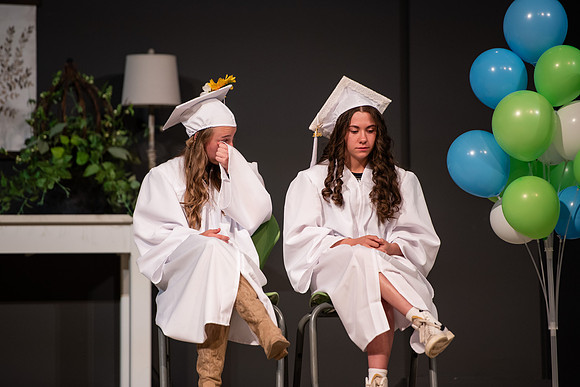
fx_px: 3478
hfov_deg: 9.5
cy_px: 193
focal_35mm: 216
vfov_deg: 6.4
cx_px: 281
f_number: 2.8
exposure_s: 1/250
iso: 800
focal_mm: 200
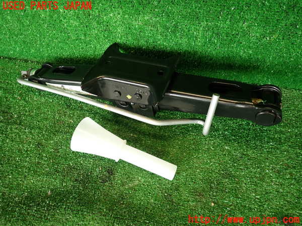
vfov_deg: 54.9
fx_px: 218
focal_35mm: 25
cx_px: 151
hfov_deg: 69.4
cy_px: 113
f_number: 2
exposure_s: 1/60
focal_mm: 4.5
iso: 160
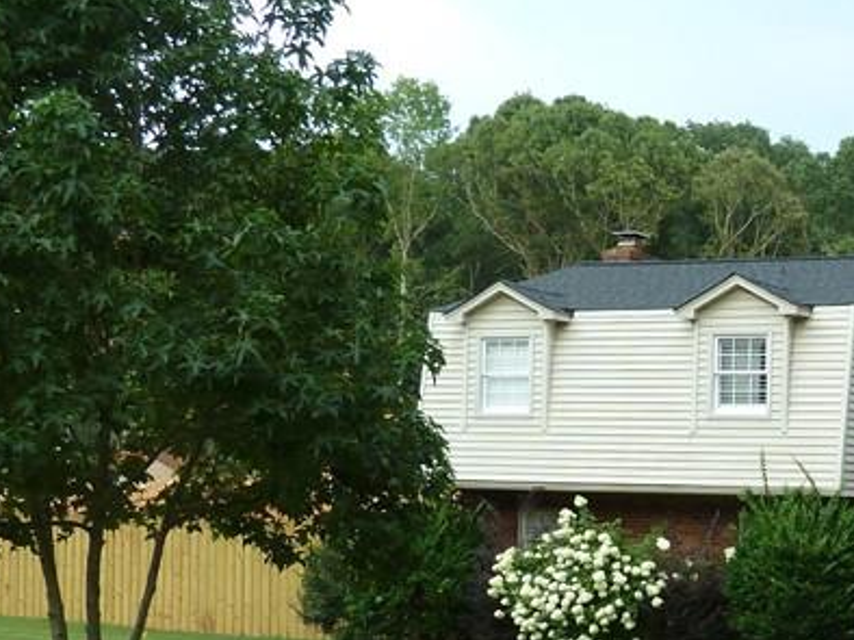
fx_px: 1603
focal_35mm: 65
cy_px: 512
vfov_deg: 22.3
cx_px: 1014
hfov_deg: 26.6
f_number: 3.3
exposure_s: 1/100
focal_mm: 4.1
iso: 80
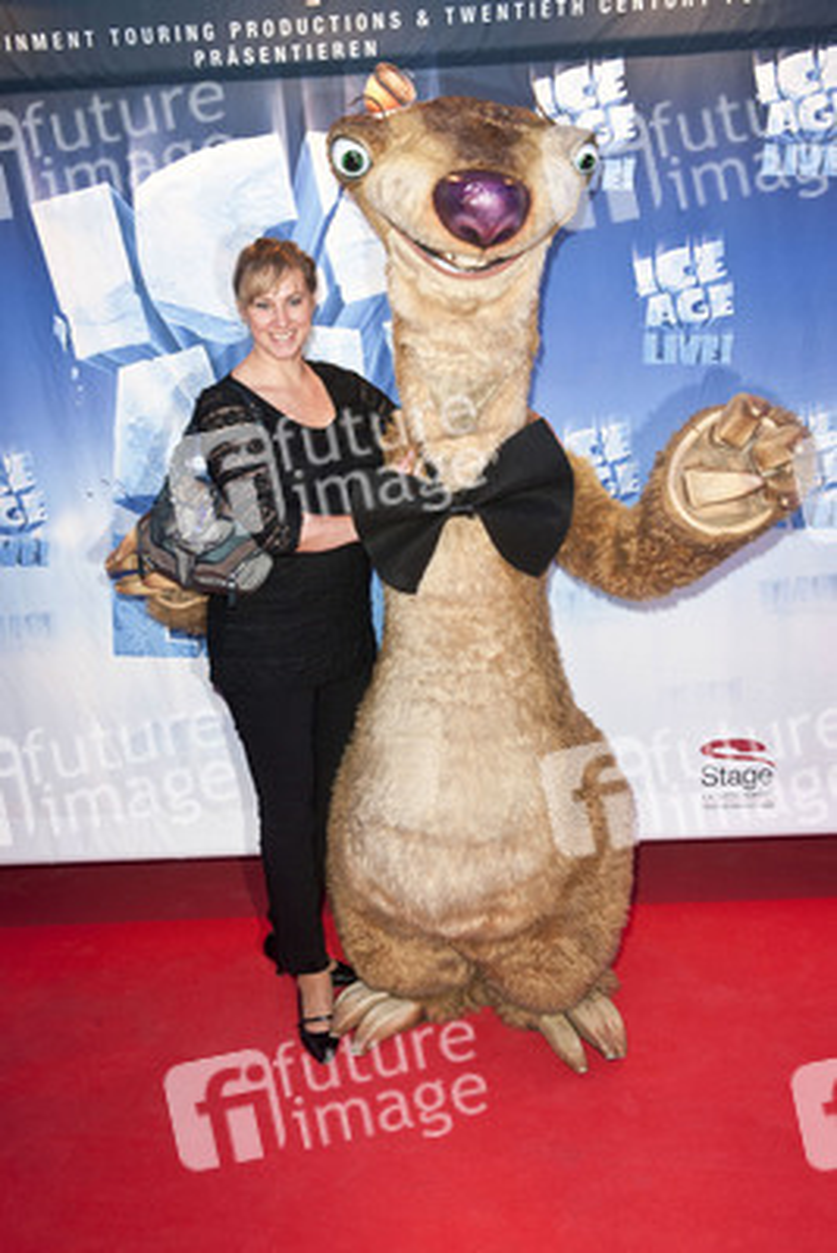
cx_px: 418
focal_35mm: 35
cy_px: 626
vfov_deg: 54.4
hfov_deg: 37.9
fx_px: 1219
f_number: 10
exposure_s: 1/160
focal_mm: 35
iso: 1600
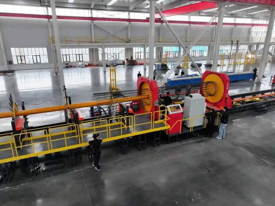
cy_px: 103
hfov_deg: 71.6
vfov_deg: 56.8
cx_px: 138
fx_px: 191
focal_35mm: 24
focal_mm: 12.29
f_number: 2.8
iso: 420
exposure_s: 1/500
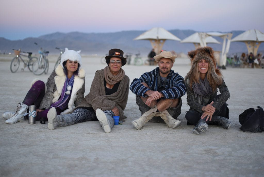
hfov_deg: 39.6
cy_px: 88
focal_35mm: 50
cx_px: 132
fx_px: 367
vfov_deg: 27.0
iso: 1000
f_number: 1.8
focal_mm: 50
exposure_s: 1/640
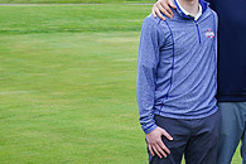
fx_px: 813
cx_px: 294
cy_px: 85
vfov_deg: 11.5
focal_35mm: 119
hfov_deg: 16.5
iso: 125
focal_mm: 40
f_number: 5.6
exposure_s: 1/100
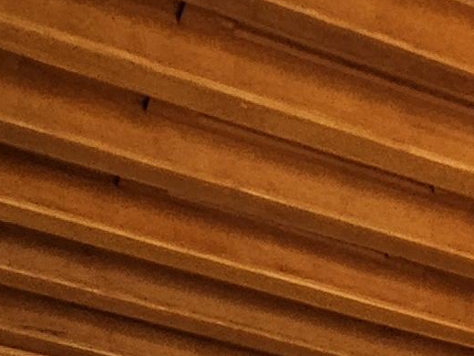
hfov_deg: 19.2
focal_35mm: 100
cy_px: 1317
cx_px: 459
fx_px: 1369
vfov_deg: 8.8
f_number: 2.2
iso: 200
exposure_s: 1/60
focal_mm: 2.2
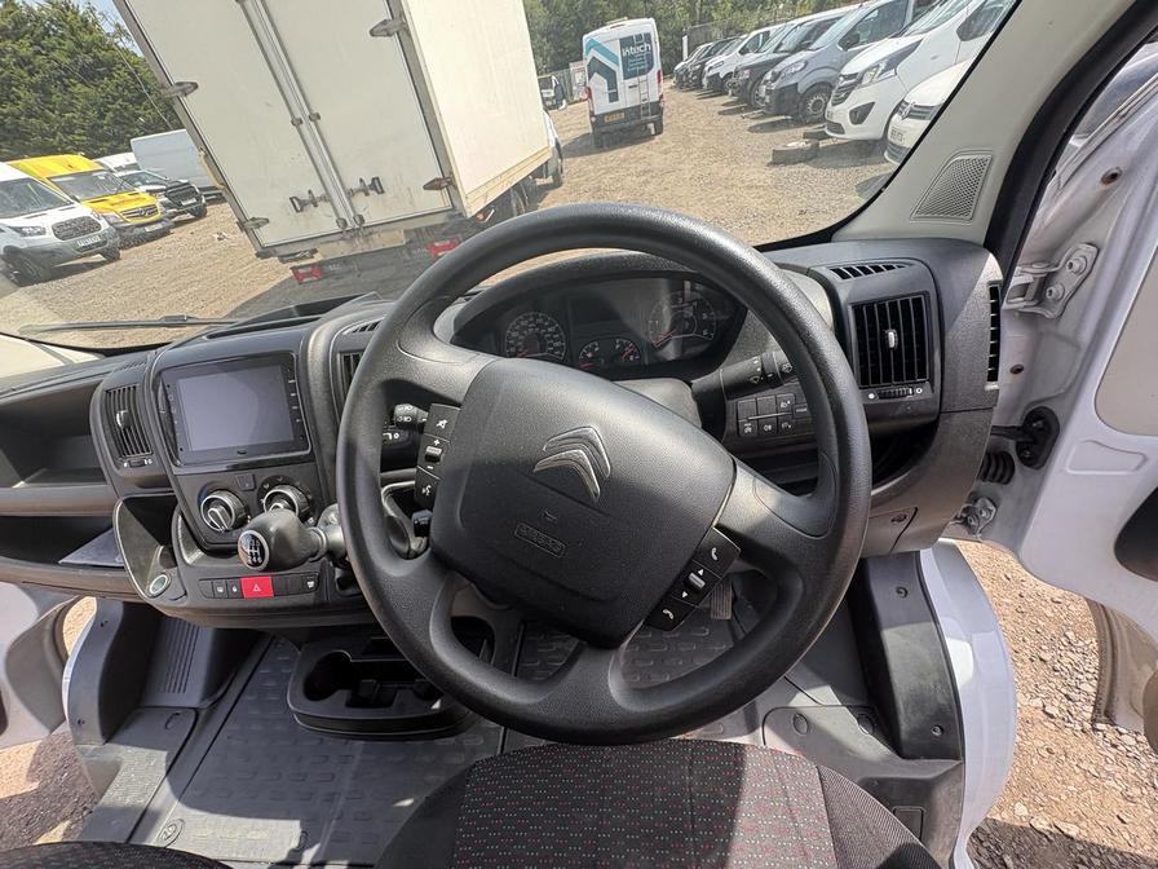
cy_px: 434
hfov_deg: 102.1
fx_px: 468
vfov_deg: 85.7
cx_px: 579
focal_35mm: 14
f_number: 2.2
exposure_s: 1/152
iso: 50
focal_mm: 2.22
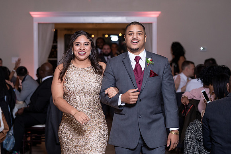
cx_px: 116
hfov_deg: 16.7
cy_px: 60
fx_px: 789
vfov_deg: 11.1
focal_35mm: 123
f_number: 4
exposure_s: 1/200
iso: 800
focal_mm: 97
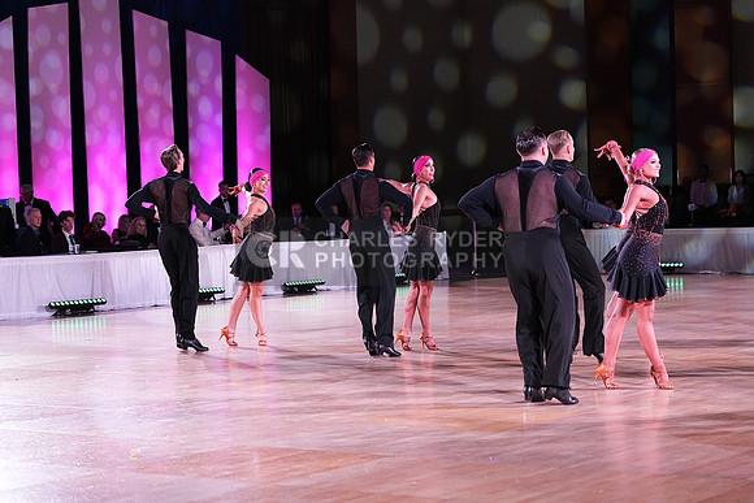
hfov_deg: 24.5
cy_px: 252
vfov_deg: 16.5
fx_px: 1739
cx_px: 377
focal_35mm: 83
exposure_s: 1/320
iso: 5000
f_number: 4.5
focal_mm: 83
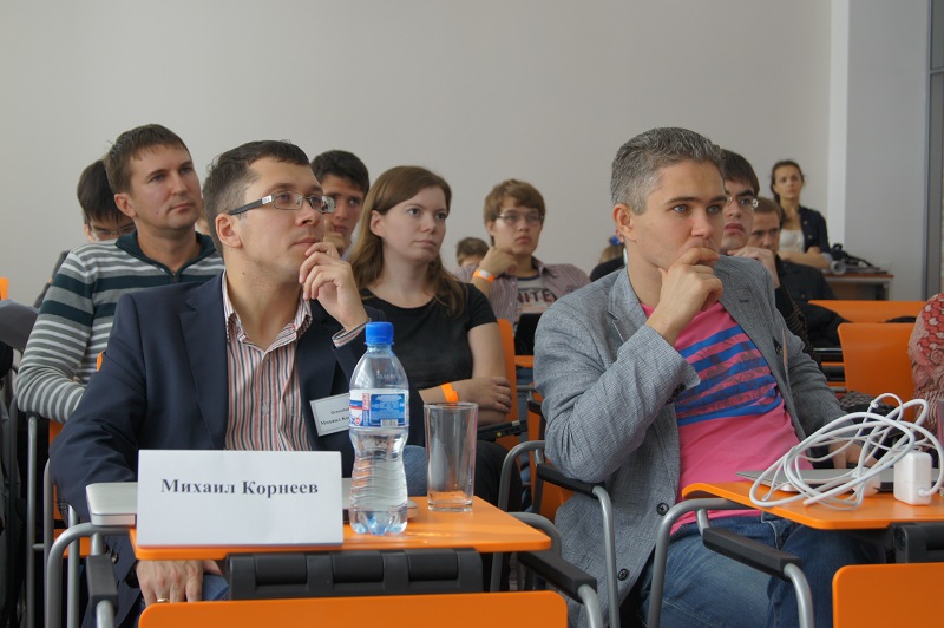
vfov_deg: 20.1
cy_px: 314
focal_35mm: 68
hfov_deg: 29.9
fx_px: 1769
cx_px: 472
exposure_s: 1/80
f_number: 6.3
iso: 200
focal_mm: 45
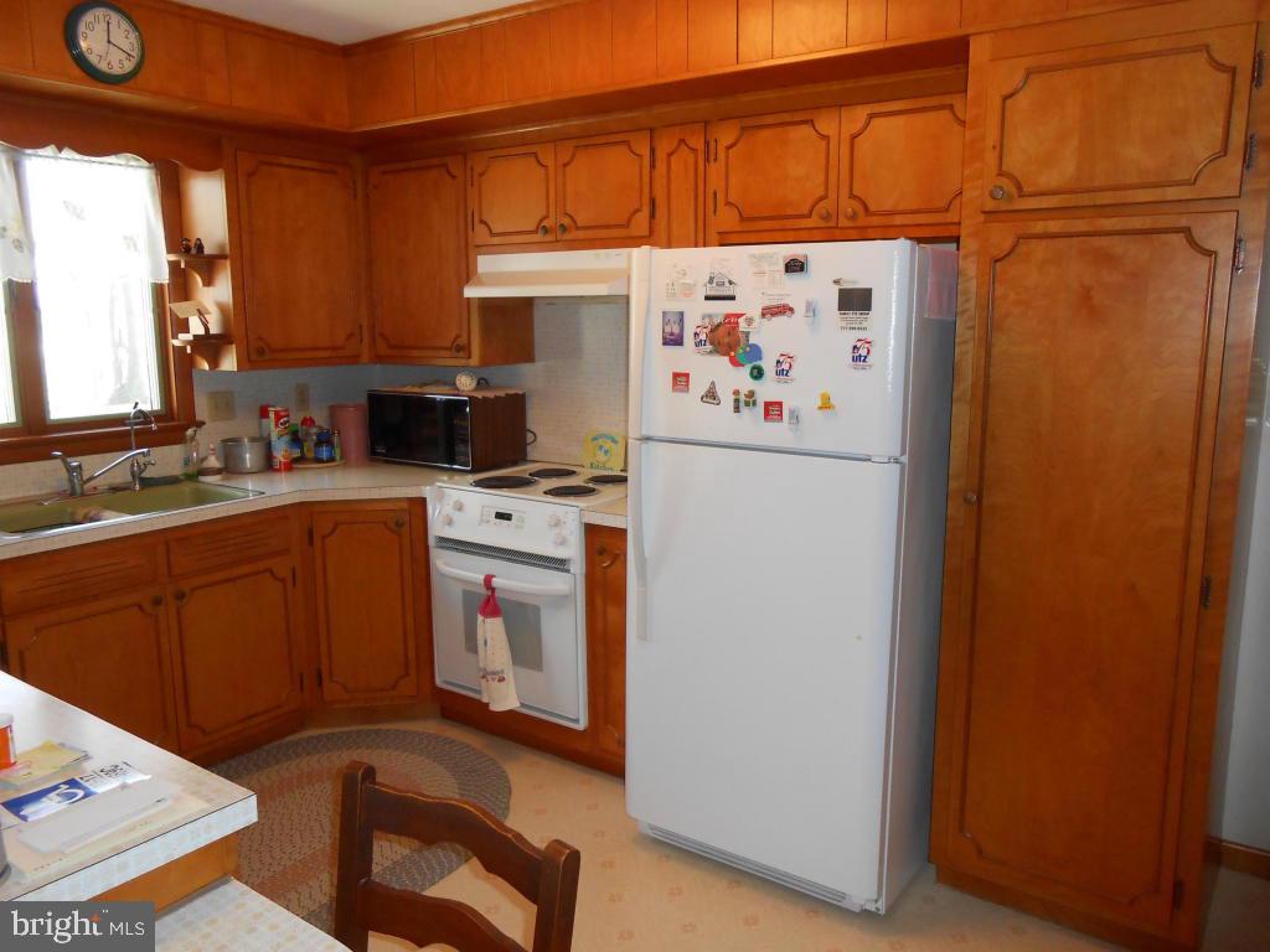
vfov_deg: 53.1
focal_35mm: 26
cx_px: 635
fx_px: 954
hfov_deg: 67.3
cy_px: 476
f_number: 3.5
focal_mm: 4.6
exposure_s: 1/25
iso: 200
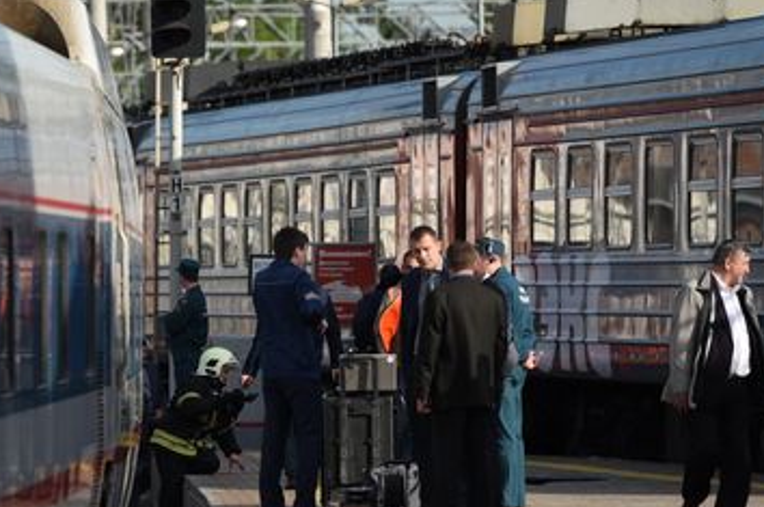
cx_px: 168
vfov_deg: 3.6
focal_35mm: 376
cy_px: 423
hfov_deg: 5.5
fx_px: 7969
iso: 200
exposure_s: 1/2000
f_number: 3.5
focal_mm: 190
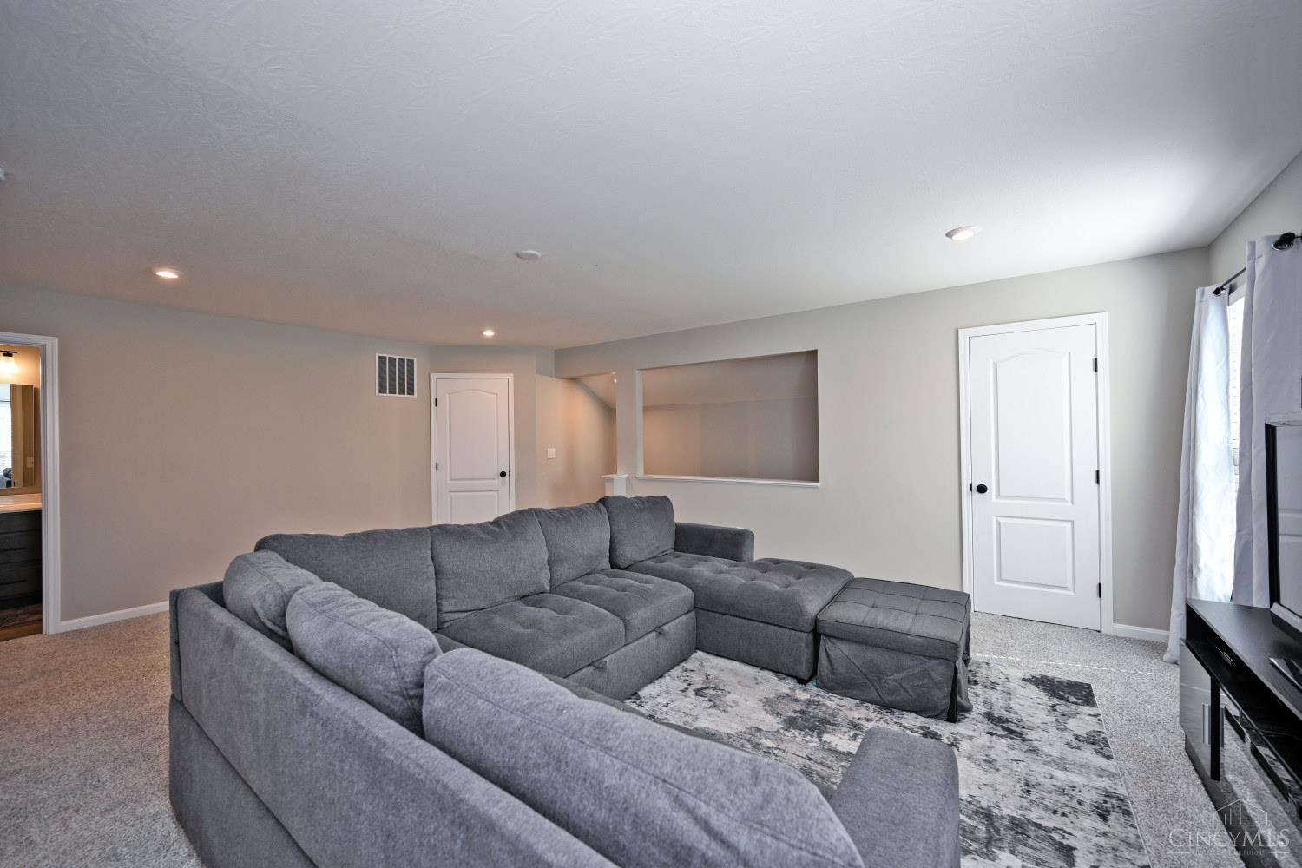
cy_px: 434
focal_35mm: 14
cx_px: 651
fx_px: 506
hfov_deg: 104.3
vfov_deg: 81.2
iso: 220
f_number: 4
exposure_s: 1/60
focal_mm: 14
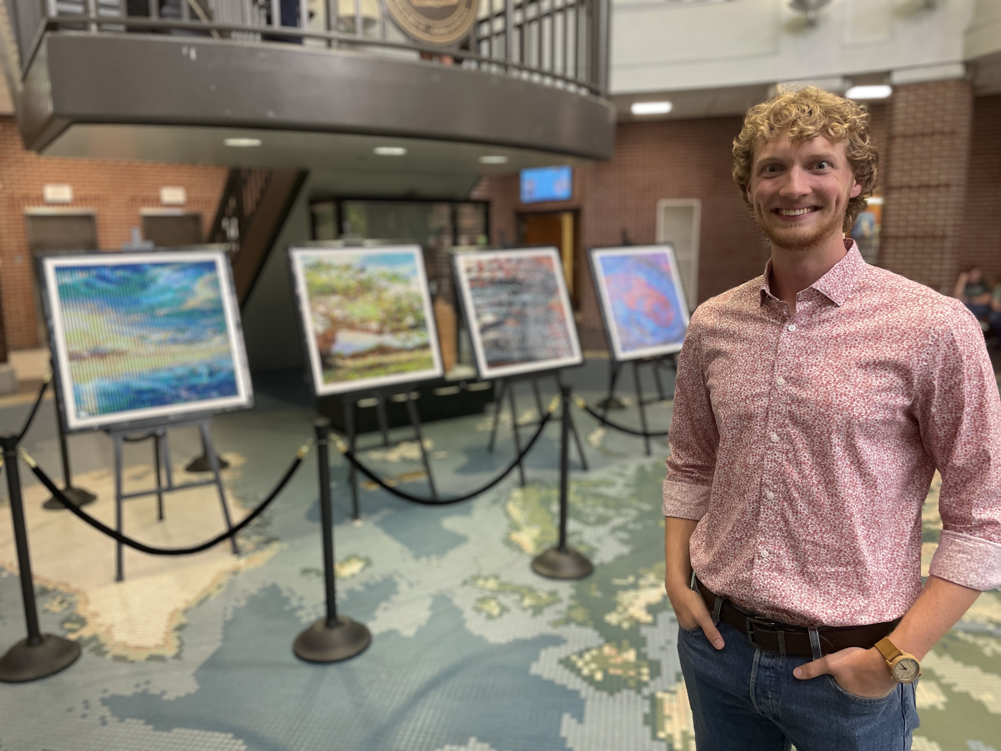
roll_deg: +0.7
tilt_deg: -9.5
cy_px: 376
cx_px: 500
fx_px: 752
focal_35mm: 26
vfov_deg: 53.1
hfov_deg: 67.3
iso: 200
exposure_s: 1/60
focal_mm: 4.2
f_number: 1.6
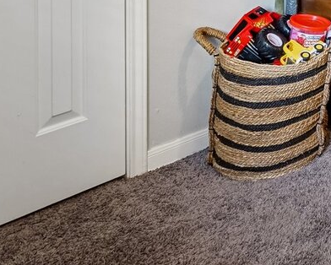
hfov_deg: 23.8
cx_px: 504
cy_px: -183
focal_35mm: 62
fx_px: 608
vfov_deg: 19.6
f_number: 8
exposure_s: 1/6
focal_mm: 16
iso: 400
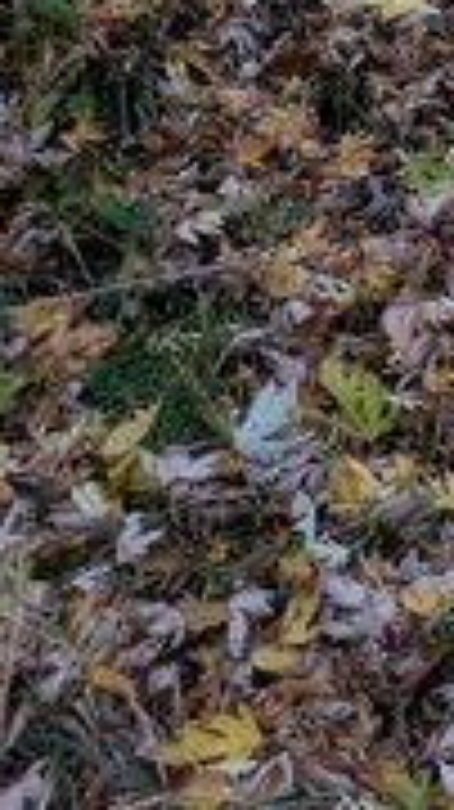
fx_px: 2187
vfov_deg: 17.7
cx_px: 1059
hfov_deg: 10.4
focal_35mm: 102
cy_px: -551
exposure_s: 1/25
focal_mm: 5.43
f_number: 1.89
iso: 251
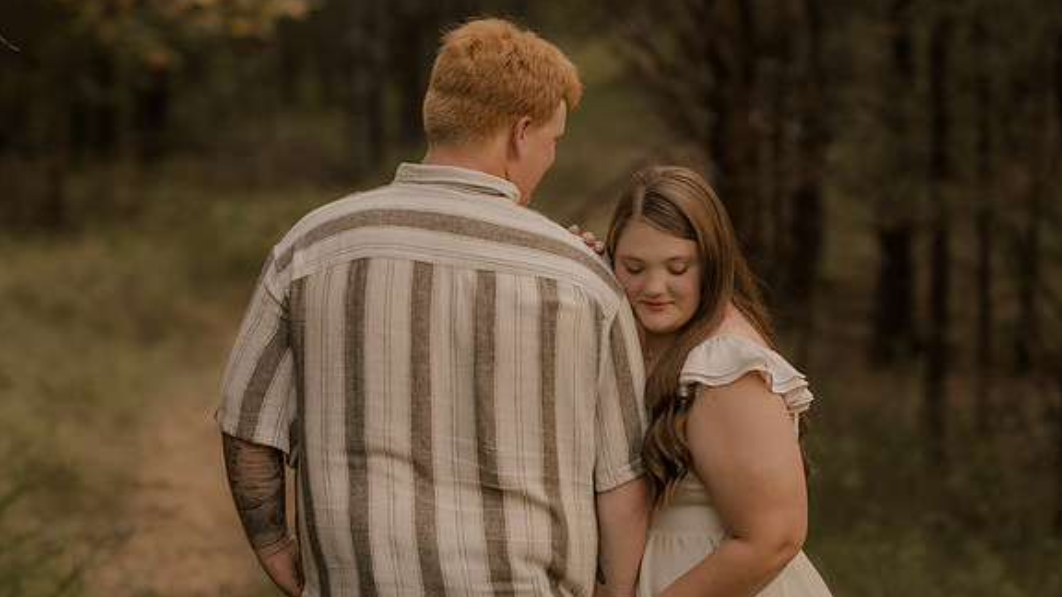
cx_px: 531
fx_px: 3773
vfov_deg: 9.0
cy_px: 350
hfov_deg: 16.0
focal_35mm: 134
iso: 100
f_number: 2
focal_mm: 85
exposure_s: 1/200
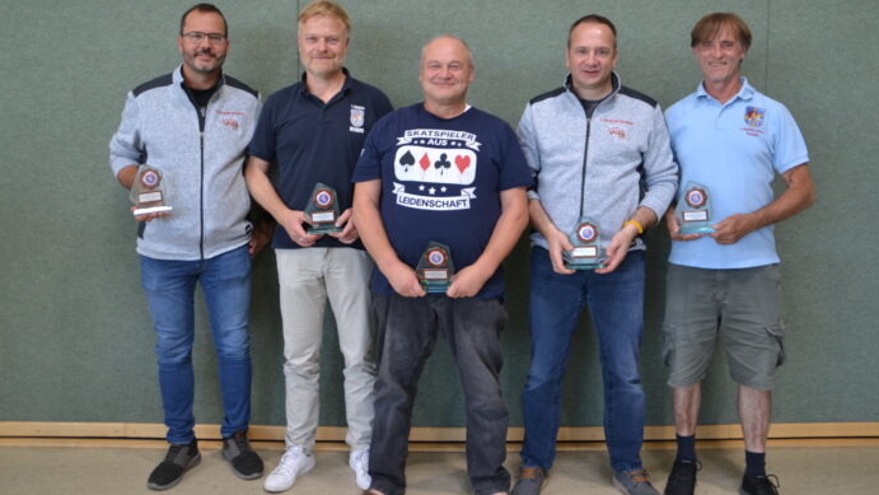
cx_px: 429
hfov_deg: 55.3
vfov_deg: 32.7
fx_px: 839
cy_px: 191
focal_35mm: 36
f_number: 4
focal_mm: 22
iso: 400
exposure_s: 1/60
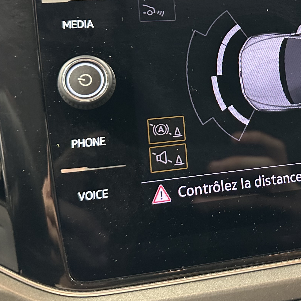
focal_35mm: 54
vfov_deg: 31.1
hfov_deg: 30.0
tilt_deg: -18.5
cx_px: 284
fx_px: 531
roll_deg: -2.5
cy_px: 79
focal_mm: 6.86
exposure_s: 1/50
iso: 640
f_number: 1.78
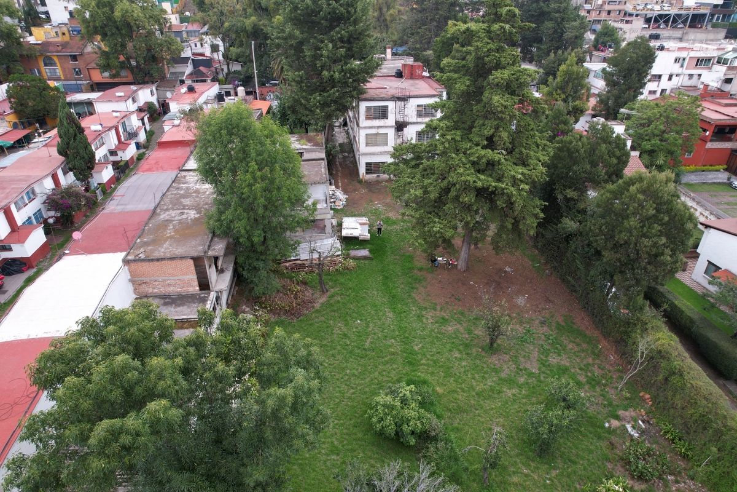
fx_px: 450
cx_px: 368
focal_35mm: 22
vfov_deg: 57.2
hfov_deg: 78.6
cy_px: 246
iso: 100
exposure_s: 1/20
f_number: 2.8
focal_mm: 8.38
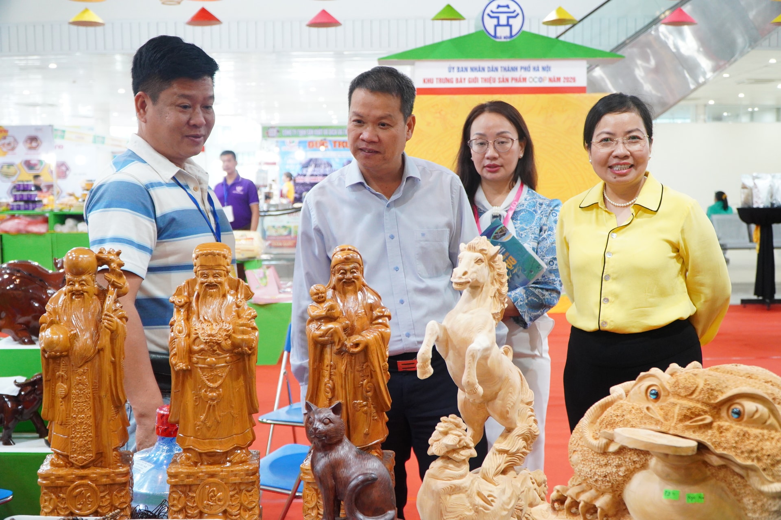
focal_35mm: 38
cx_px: 390
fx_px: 813
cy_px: 260
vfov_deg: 35.4
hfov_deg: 51.3
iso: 1600
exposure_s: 1/125
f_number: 4
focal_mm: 25
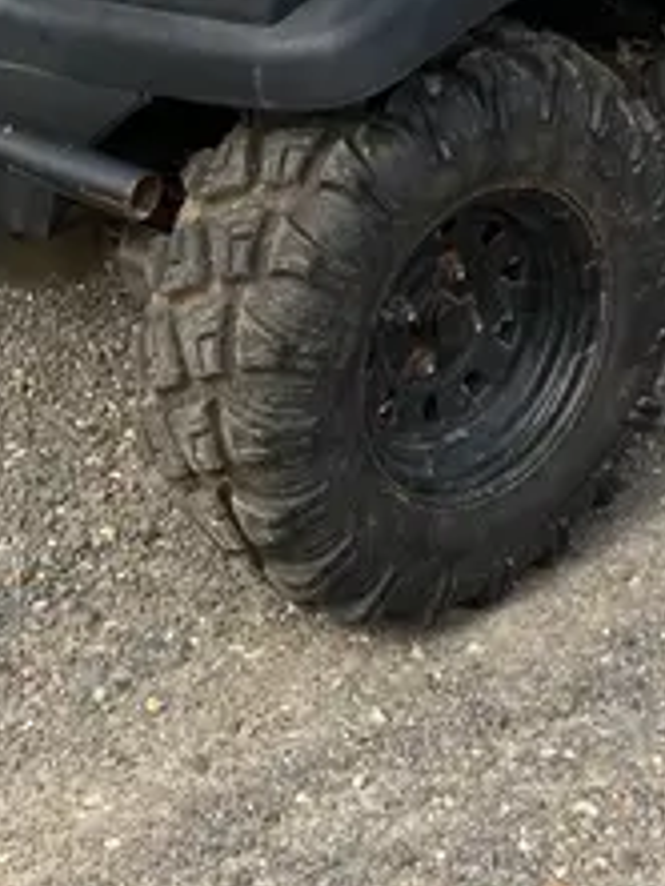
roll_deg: +0.8
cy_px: -375
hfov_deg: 15.8
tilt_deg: -11.9
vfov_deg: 19.0
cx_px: 565
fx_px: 2380
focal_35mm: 93
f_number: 1.8
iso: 32
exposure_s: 1/1621
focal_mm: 3.99
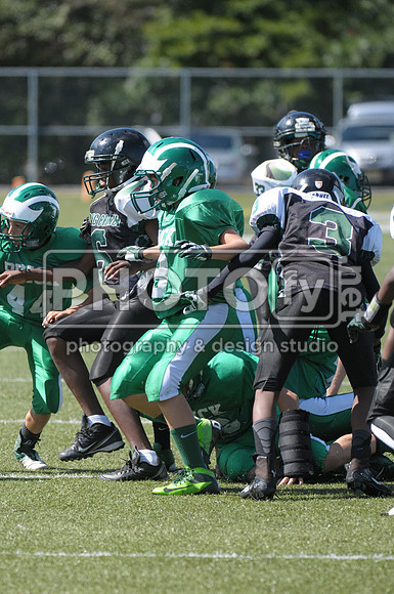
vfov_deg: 5.7
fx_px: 5927
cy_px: 297
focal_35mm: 360
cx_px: 197
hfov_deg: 3.8
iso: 640
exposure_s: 1/3200
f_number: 4
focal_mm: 240
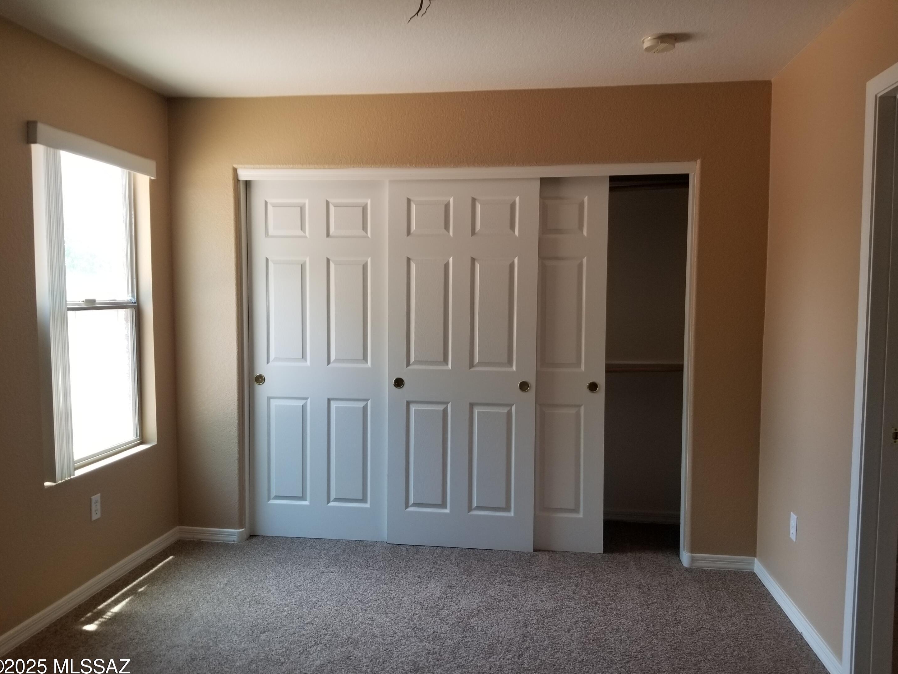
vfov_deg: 51.3
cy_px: 349
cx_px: 454
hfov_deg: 65.3
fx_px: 700
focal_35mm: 27
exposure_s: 1/60
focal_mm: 4.25
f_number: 1.7
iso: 64
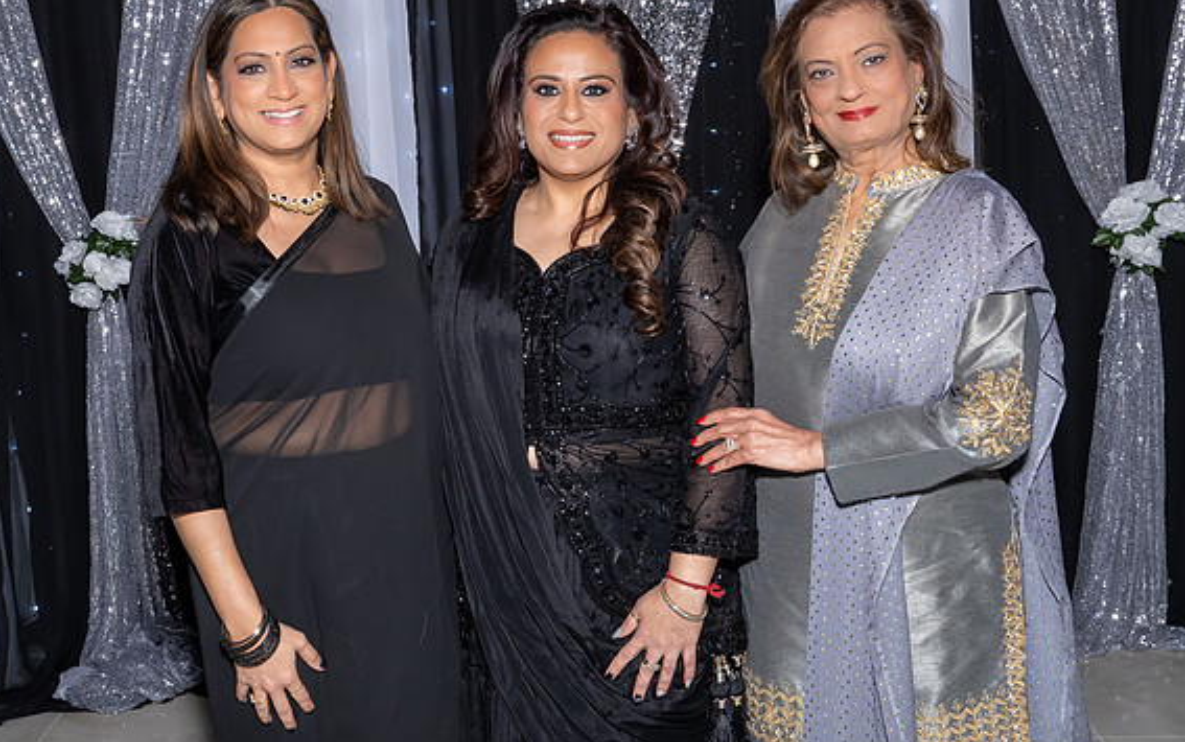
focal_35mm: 45
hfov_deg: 44.3
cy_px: 296
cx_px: 530
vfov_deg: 28.6
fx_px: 1454
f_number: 8
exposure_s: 1/250
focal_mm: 24
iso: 800
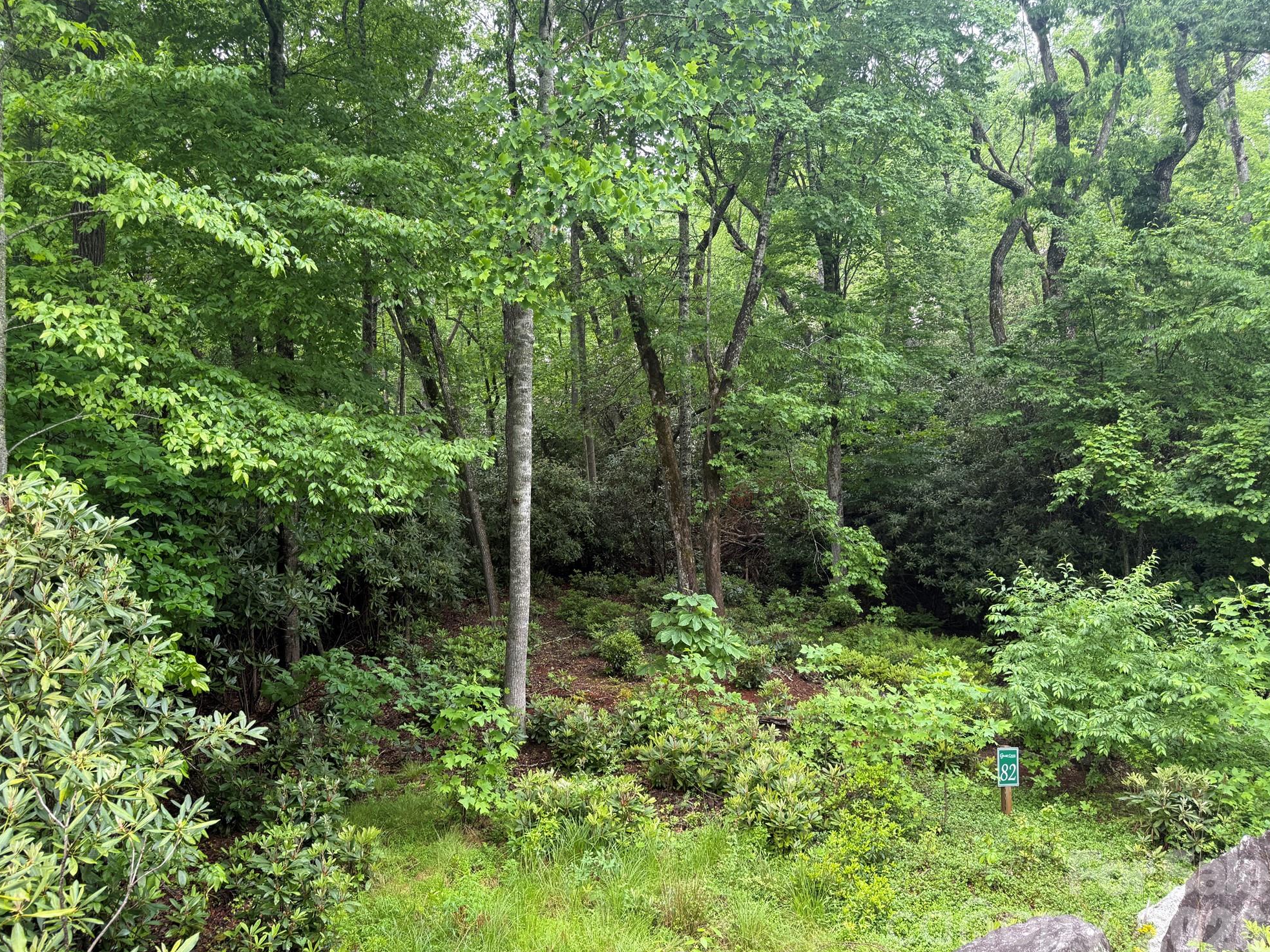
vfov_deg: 54.9
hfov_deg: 69.4
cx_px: 614
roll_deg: +0.7
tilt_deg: +2.2
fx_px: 917
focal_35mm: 25
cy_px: 481
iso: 64
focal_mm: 6.76
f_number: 1.78
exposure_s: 1/121
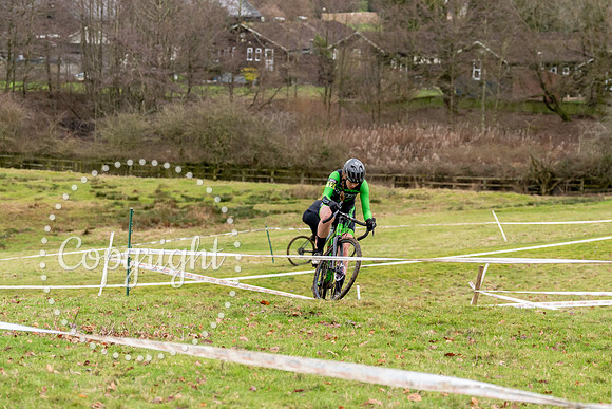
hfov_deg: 16.8
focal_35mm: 122
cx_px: 369
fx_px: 2074
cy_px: 184
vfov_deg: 11.2
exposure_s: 1/1000
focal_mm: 70
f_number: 3.2
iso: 1000
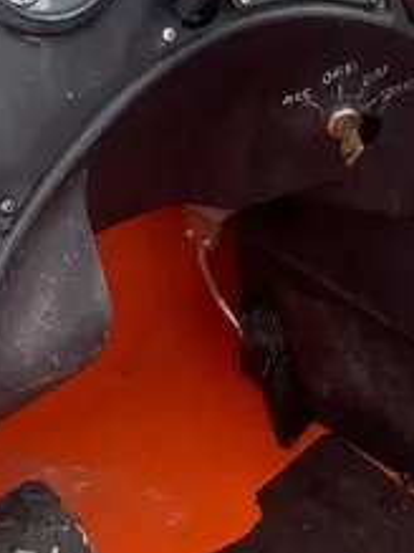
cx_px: 351
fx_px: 1389
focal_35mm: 87
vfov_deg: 20.8
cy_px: -138
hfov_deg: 16.8
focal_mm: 4.25
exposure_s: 1/121
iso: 64
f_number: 1.8
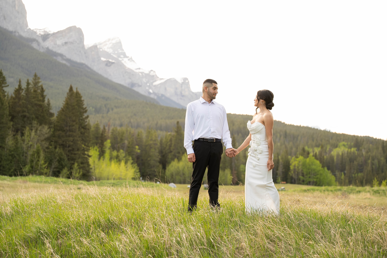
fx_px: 743
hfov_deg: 29.2
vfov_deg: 19.7
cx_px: 185
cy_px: 133
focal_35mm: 69
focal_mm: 66.4
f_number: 2.8
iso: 100
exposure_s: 1/320
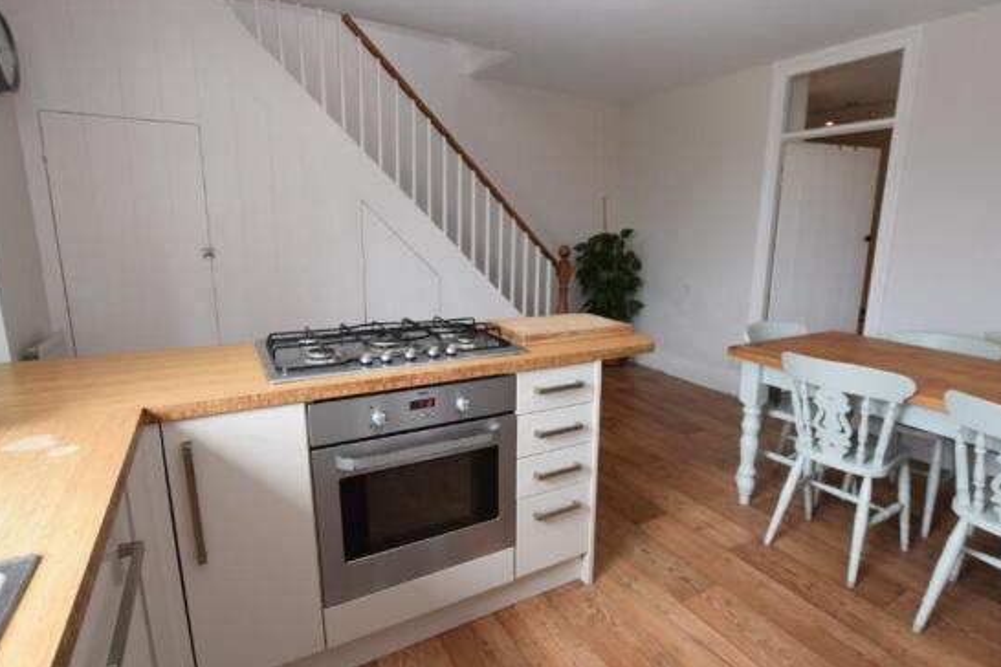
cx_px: 560
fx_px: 500
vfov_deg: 67.4
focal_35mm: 18
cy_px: 336
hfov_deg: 89.6
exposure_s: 1/80
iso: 400
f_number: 4.5
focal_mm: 10
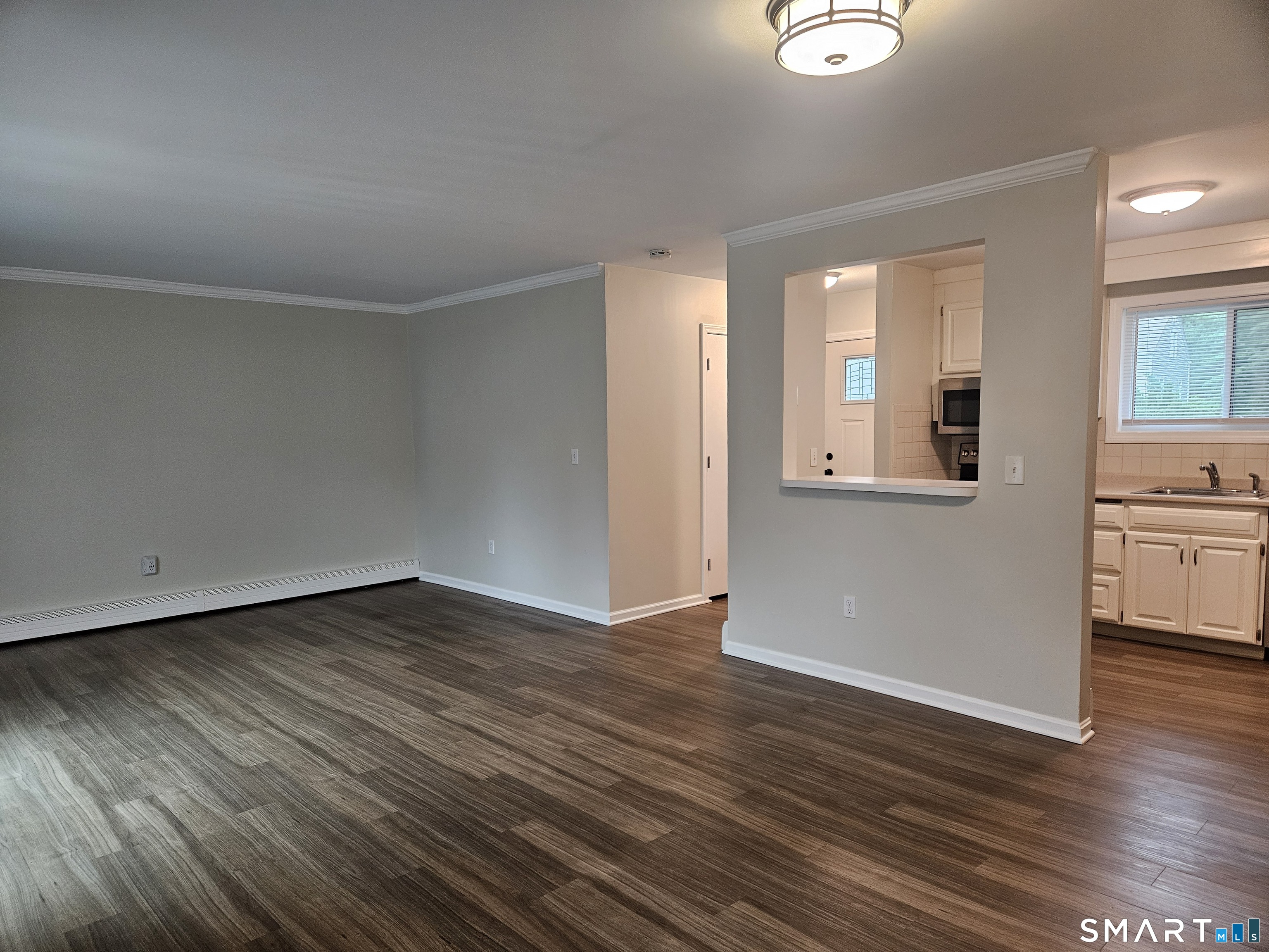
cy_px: 476
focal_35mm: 23
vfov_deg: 58.9
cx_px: 634
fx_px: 843
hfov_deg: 73.9
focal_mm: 5.4
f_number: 1.8
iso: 400
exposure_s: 1/120
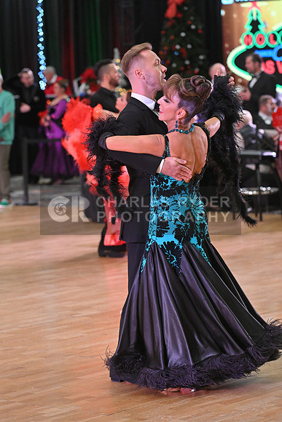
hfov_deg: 10.6
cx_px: 141
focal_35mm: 130
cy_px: 211
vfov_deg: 15.8
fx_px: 1526
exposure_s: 1/400
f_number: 5
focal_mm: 130
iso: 3200
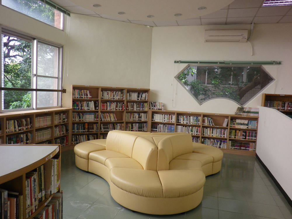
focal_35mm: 28
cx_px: 146
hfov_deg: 63.4
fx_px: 236
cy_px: 110
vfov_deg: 49.7
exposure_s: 1/50
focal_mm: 5
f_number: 3.2
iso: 80
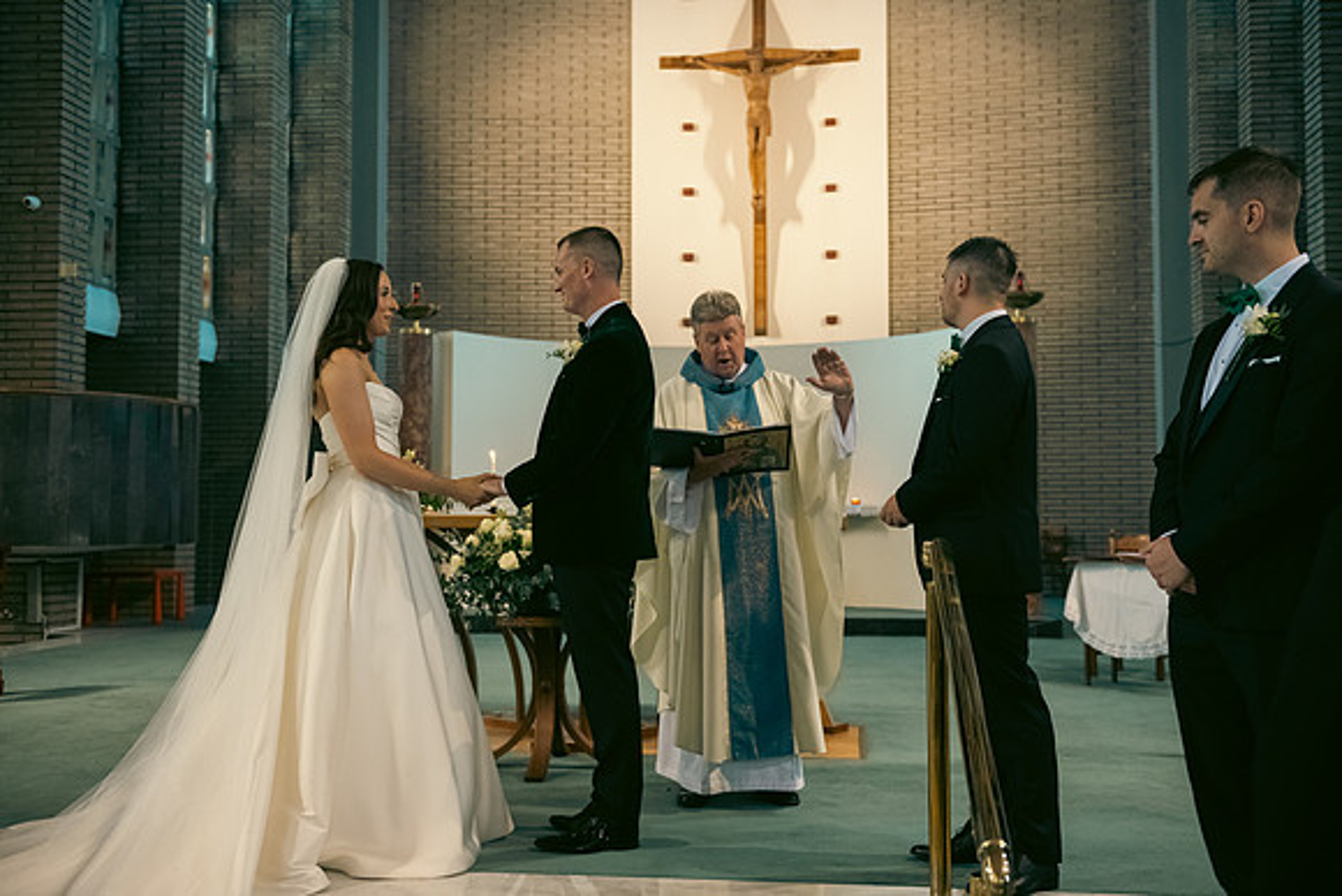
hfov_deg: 53.1
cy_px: 448
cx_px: 671
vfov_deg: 36.9
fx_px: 1342
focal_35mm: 36
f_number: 3.5
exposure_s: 1/160
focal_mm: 36
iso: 1000
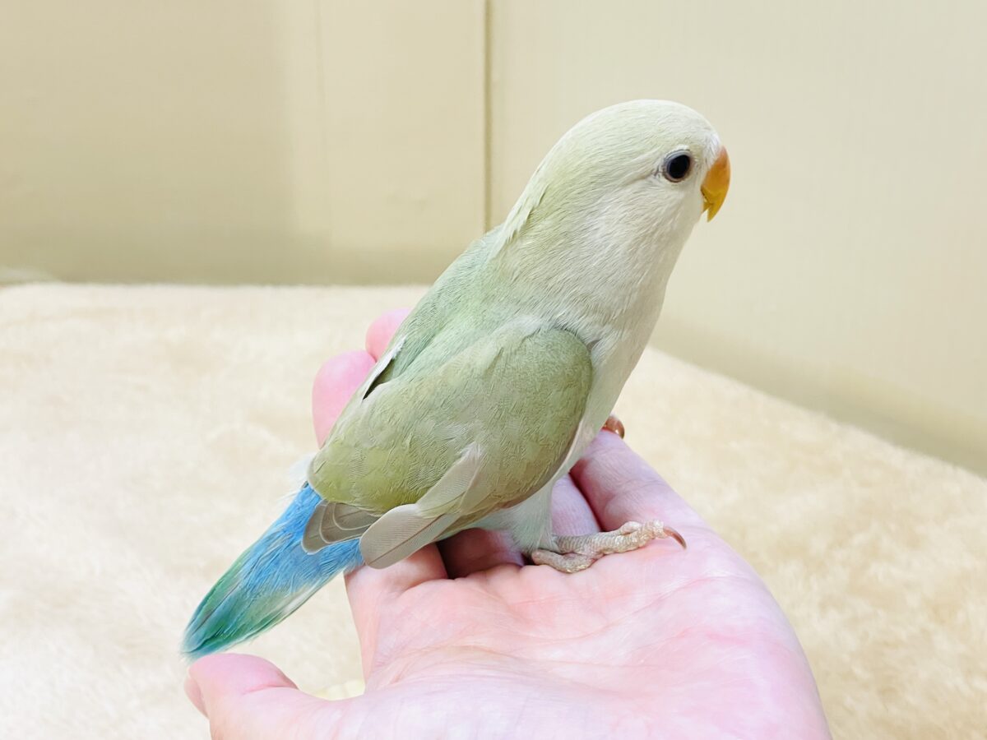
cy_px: 370
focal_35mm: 52
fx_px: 1483
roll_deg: +2.1
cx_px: 494
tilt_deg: -31.8
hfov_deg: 36.8
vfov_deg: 28.0
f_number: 2
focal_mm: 6
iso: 125
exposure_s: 1/100
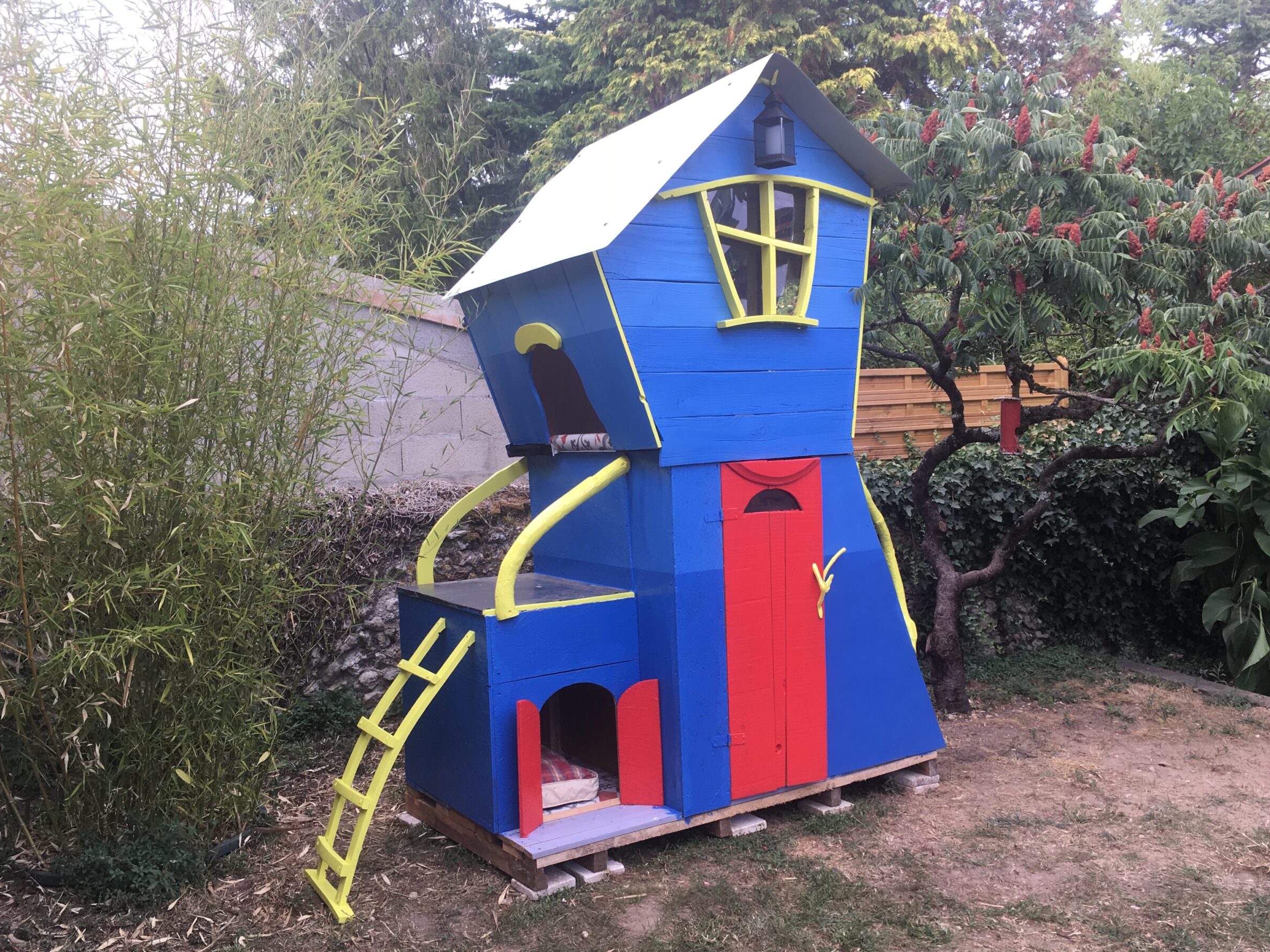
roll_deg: +3.6
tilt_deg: -4.9
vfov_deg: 45.4
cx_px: 657
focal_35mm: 31
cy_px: 508
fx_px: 1137
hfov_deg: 58.3
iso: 25
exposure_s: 1/113
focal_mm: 4.15
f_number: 2.2
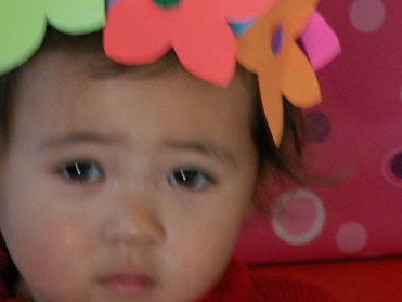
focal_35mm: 467
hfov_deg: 4.2
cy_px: 63
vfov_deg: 3.2
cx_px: 99
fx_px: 5429
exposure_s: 1/20
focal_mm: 44.37
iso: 160
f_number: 4.5
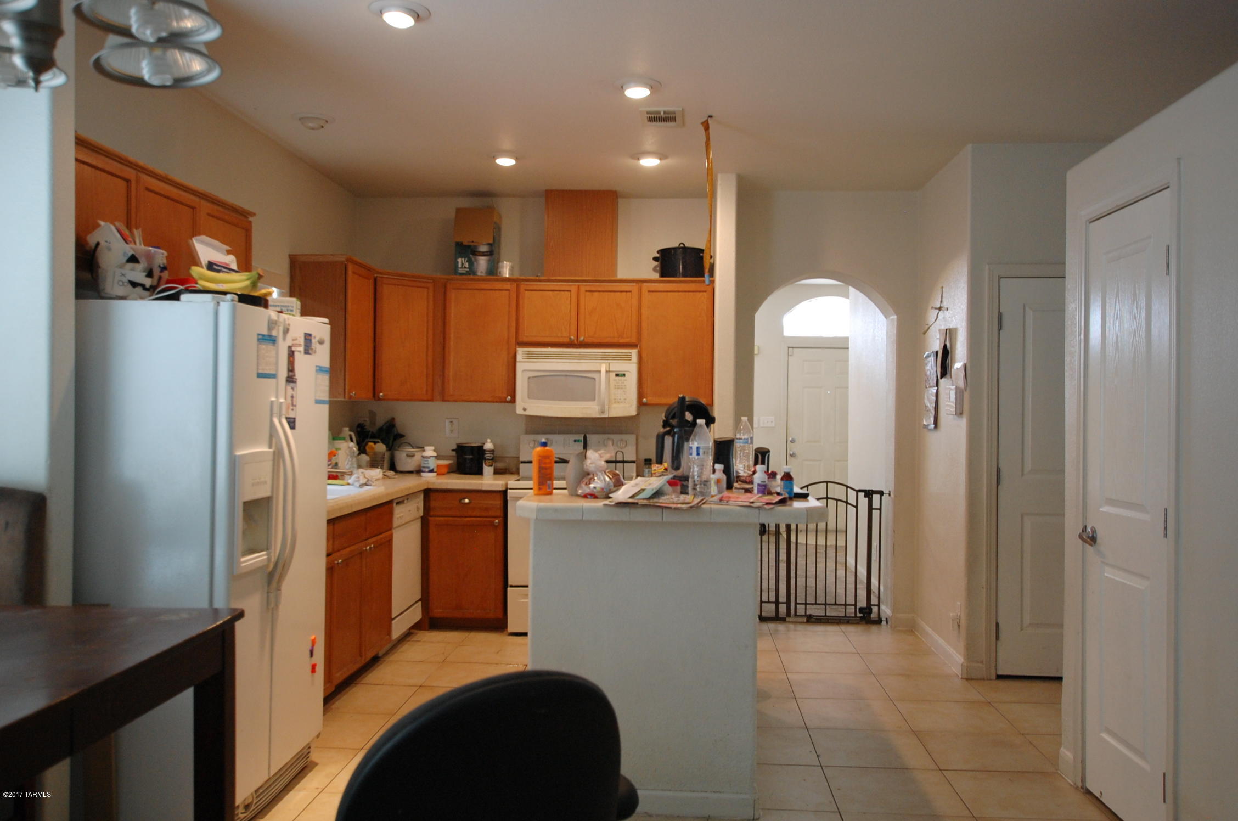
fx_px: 1030
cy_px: 410
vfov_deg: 43.5
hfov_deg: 62.0
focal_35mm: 30
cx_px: 619
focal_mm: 20
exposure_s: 1/25
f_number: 3.5
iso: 800
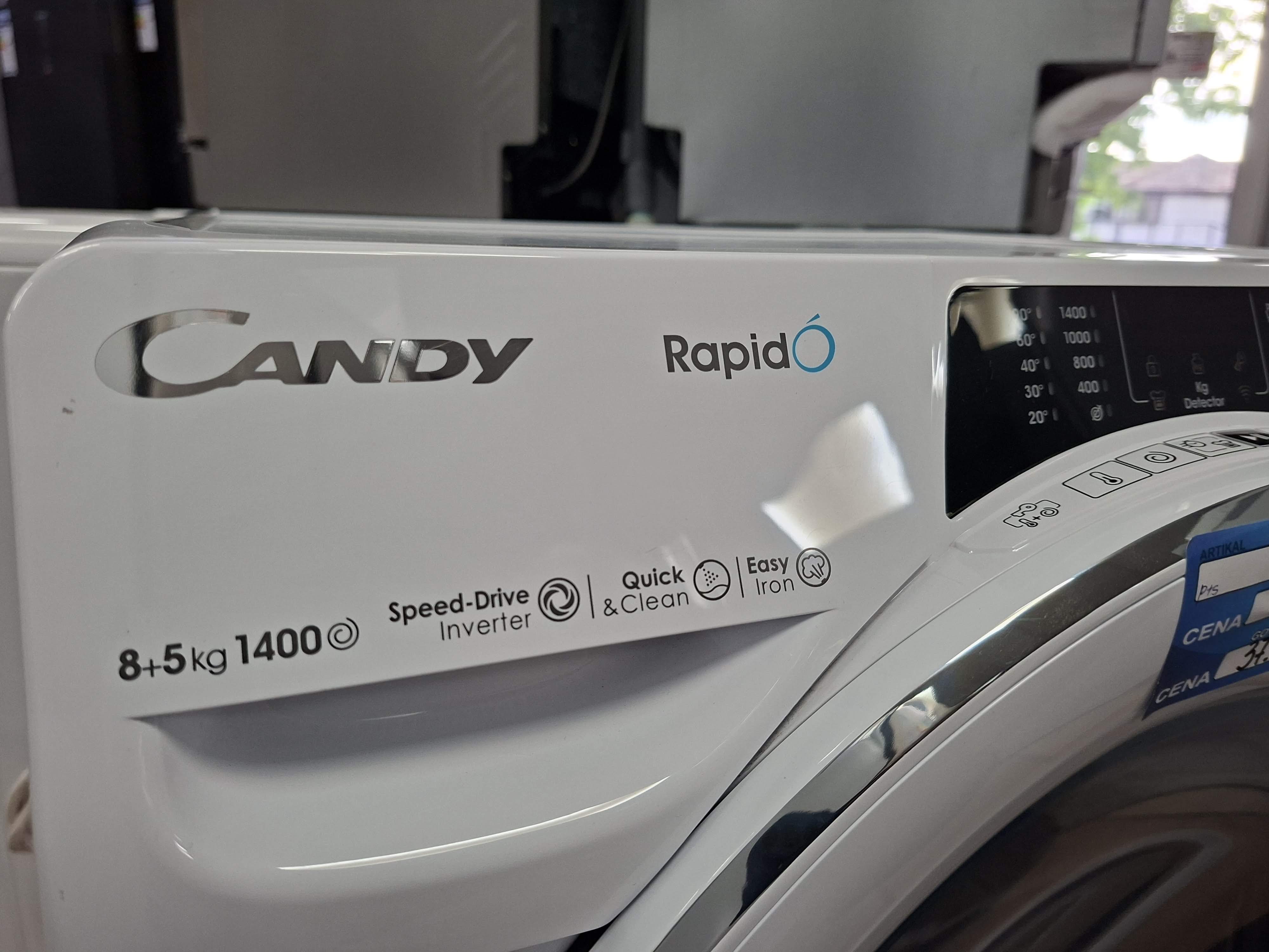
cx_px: 634
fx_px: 843
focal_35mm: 23
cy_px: 476
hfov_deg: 73.9
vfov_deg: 58.9
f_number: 1.8
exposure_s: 1/100
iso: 125
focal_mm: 5.54
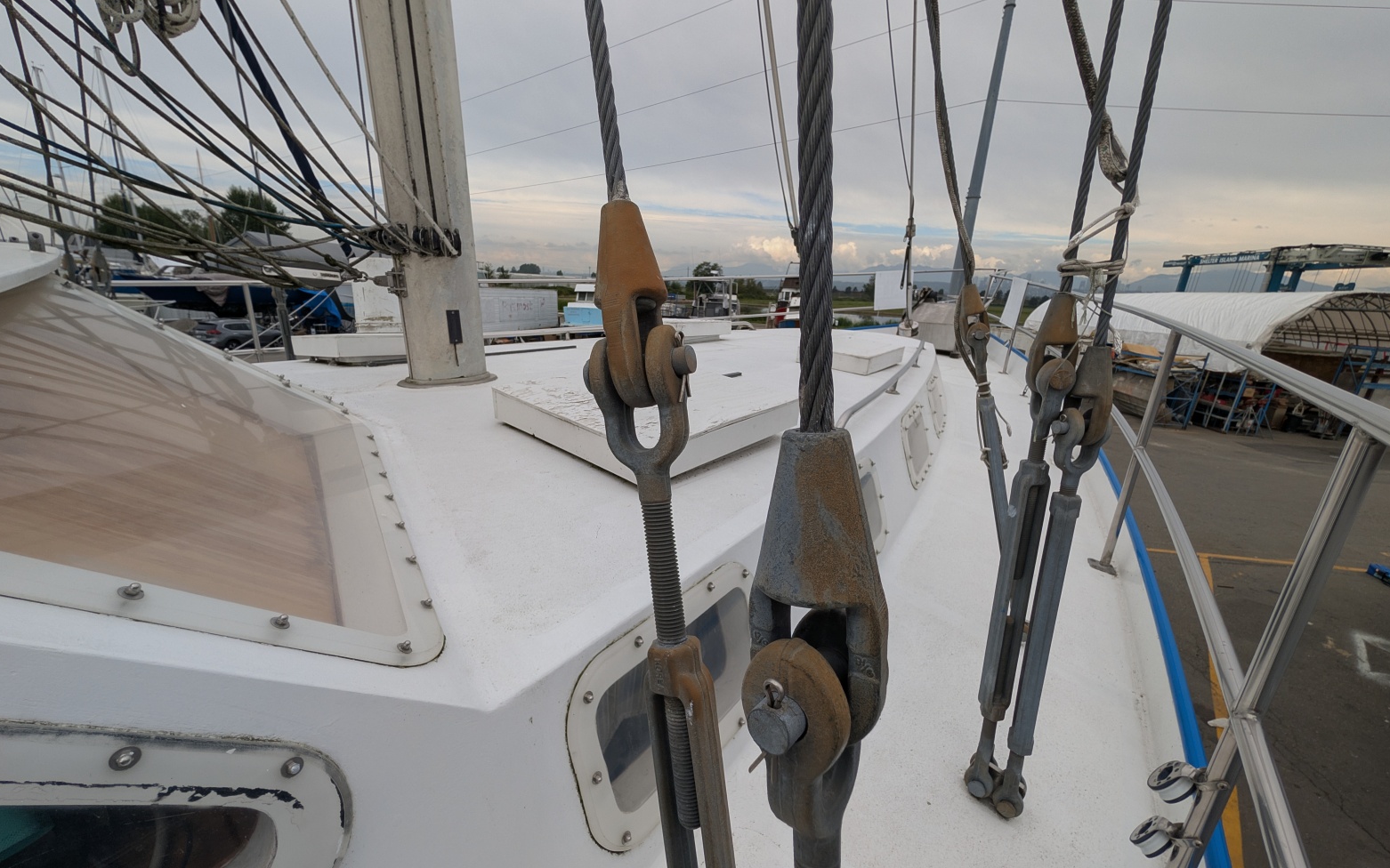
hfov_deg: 109.4
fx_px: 492
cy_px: 462
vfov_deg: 82.7
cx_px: 688
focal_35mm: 13
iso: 50
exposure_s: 1/2801
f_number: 1.7
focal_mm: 2.02
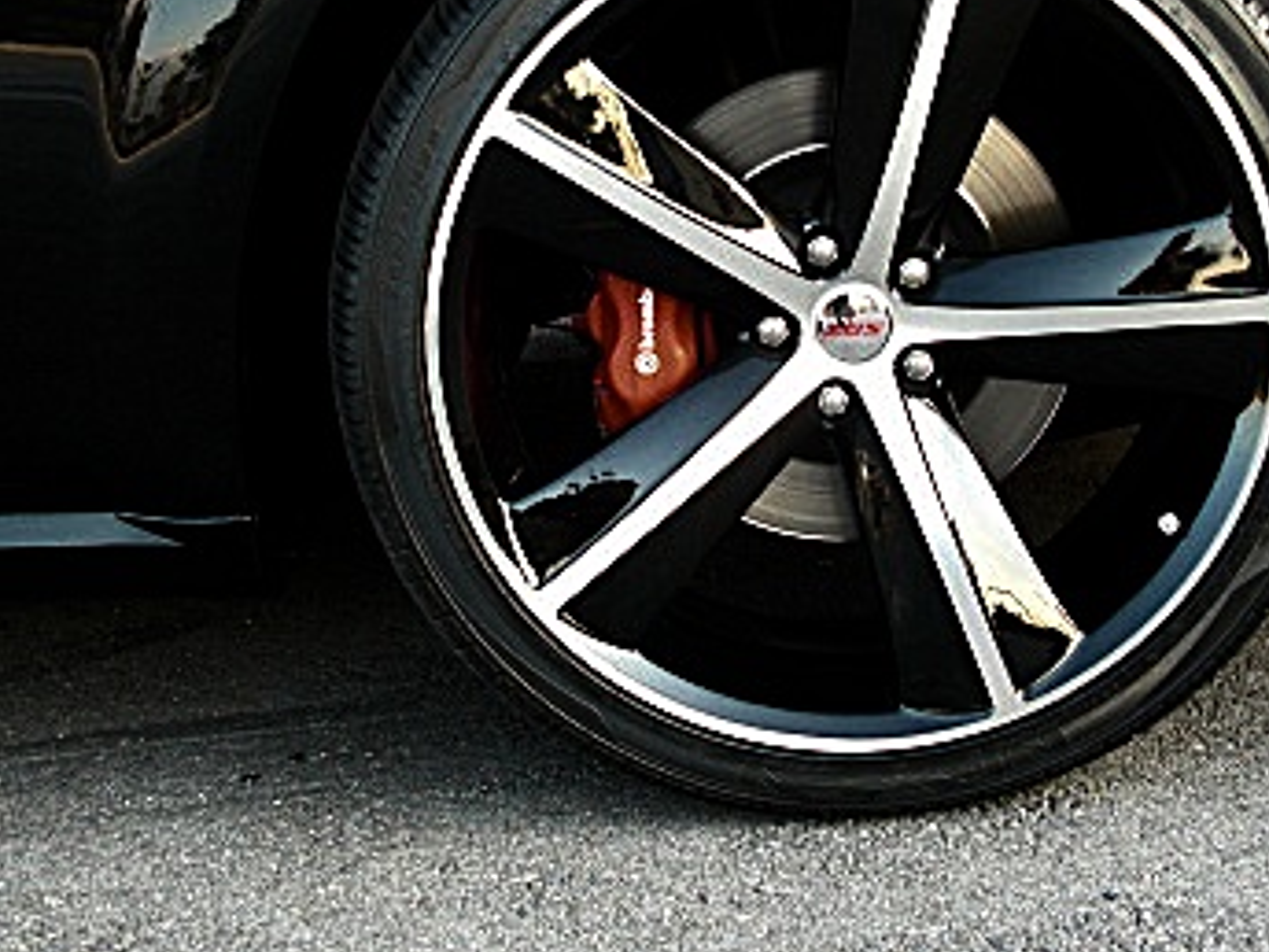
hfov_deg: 29.0
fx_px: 2456
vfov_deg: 21.7
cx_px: 646
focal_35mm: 67
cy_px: 236
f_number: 2.8
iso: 200
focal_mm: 6.3
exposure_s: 1/80
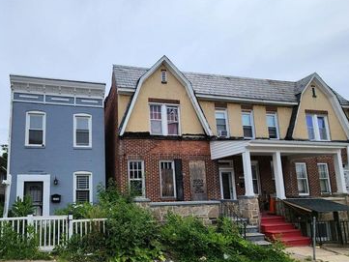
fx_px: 182
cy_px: 167
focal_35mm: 18
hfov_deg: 83.9
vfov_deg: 70.3
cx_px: 109
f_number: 2.2
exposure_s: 1/3067
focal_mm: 2.2
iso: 50
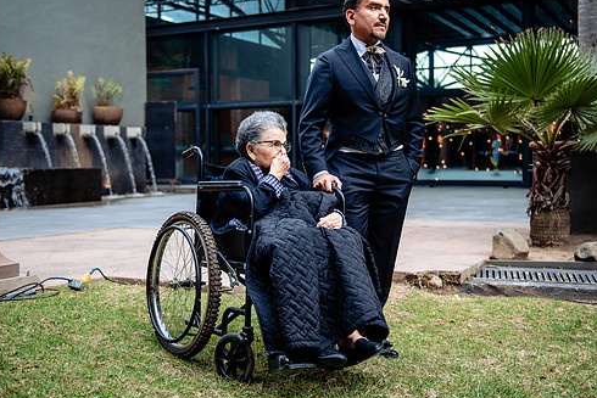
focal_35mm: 45
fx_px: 746
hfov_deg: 43.6
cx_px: 311
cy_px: 171
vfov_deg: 29.8
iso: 320
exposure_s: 1/160
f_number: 2.8
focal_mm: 38
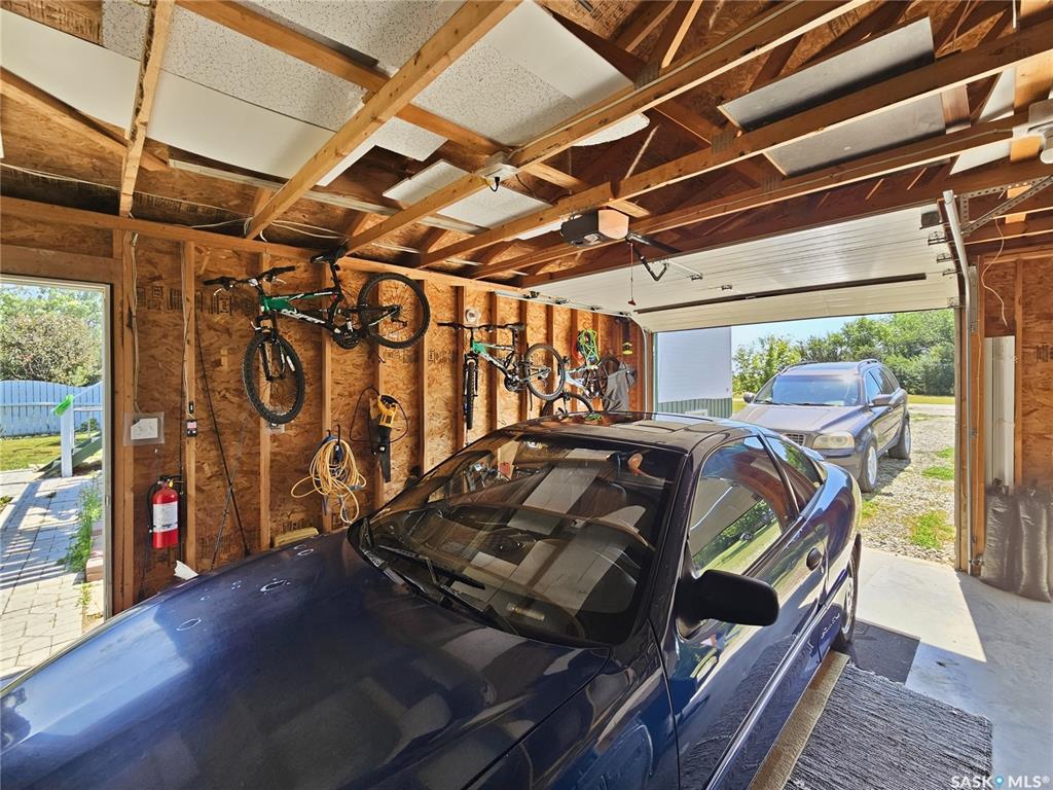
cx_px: 526
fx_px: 395
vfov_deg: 89.9
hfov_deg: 106.2
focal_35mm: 13
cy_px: 395
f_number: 2.2
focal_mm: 2.2
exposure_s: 1/145
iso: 50
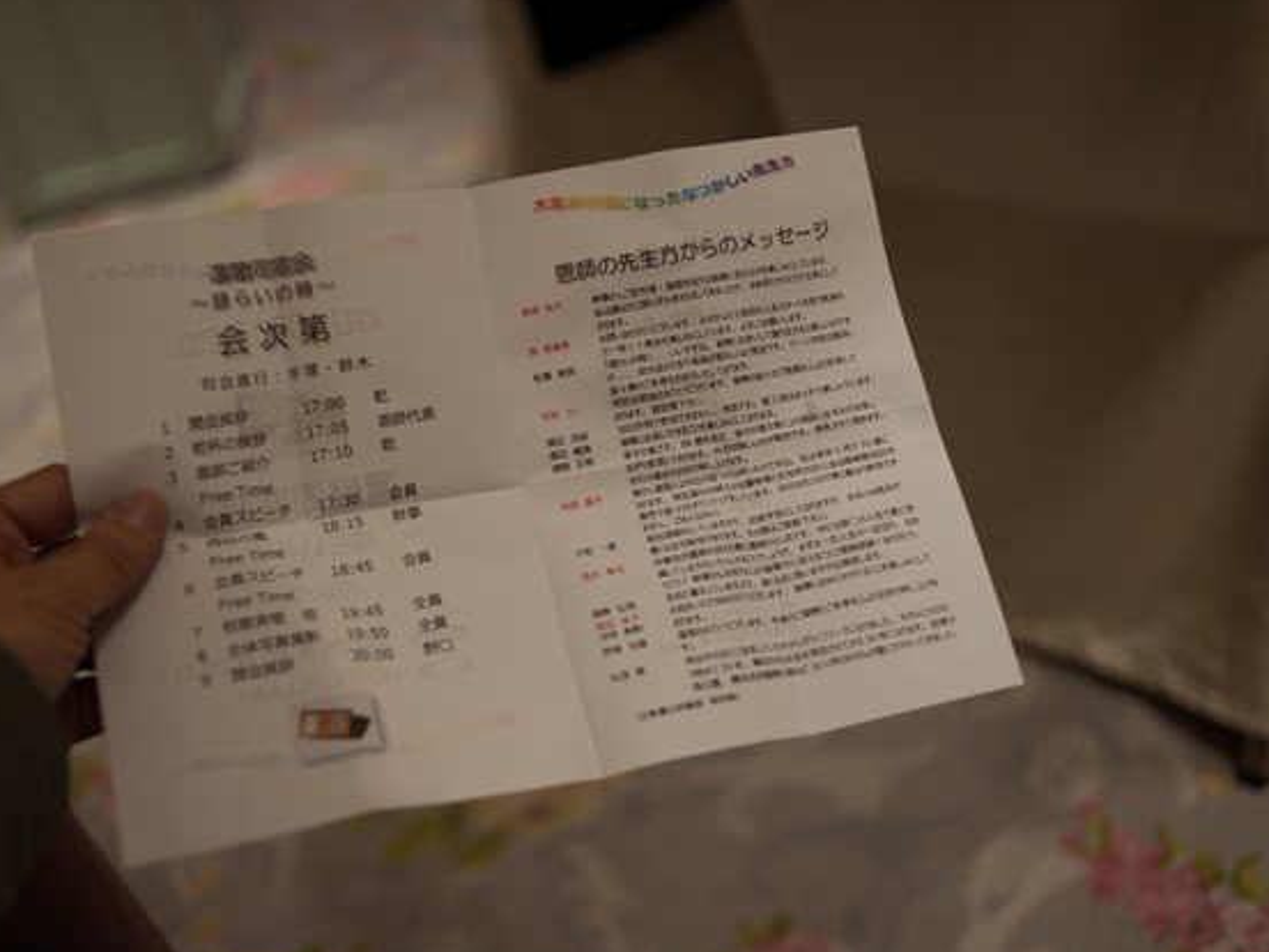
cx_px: 570
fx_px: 1430
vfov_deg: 36.8
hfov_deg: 47.8
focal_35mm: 39
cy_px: 476
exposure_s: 1/100
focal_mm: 35
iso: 220
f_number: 2.8
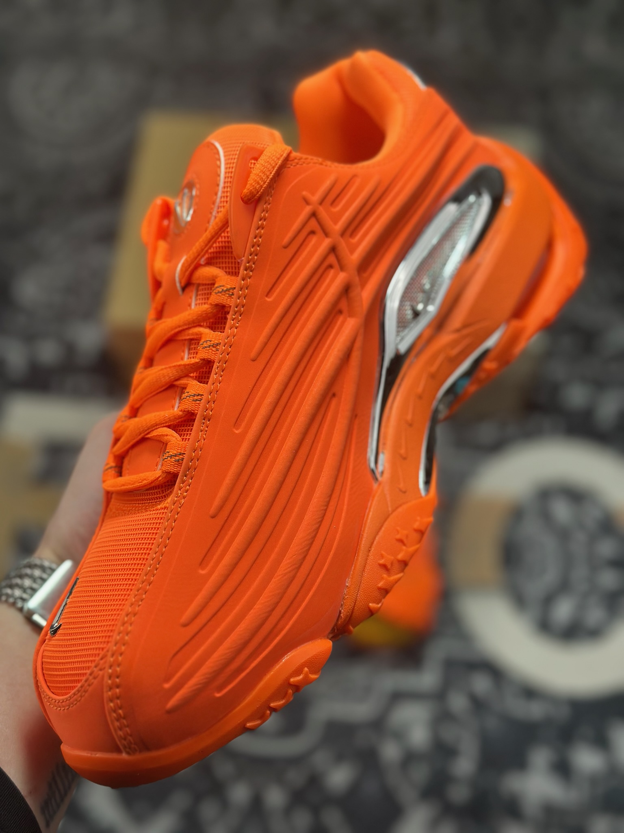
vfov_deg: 39.7
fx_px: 1154
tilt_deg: -57.2
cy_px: 416
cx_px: 312
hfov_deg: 30.3
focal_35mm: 48
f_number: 1.78
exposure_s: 1/1171
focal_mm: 6.86
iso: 80
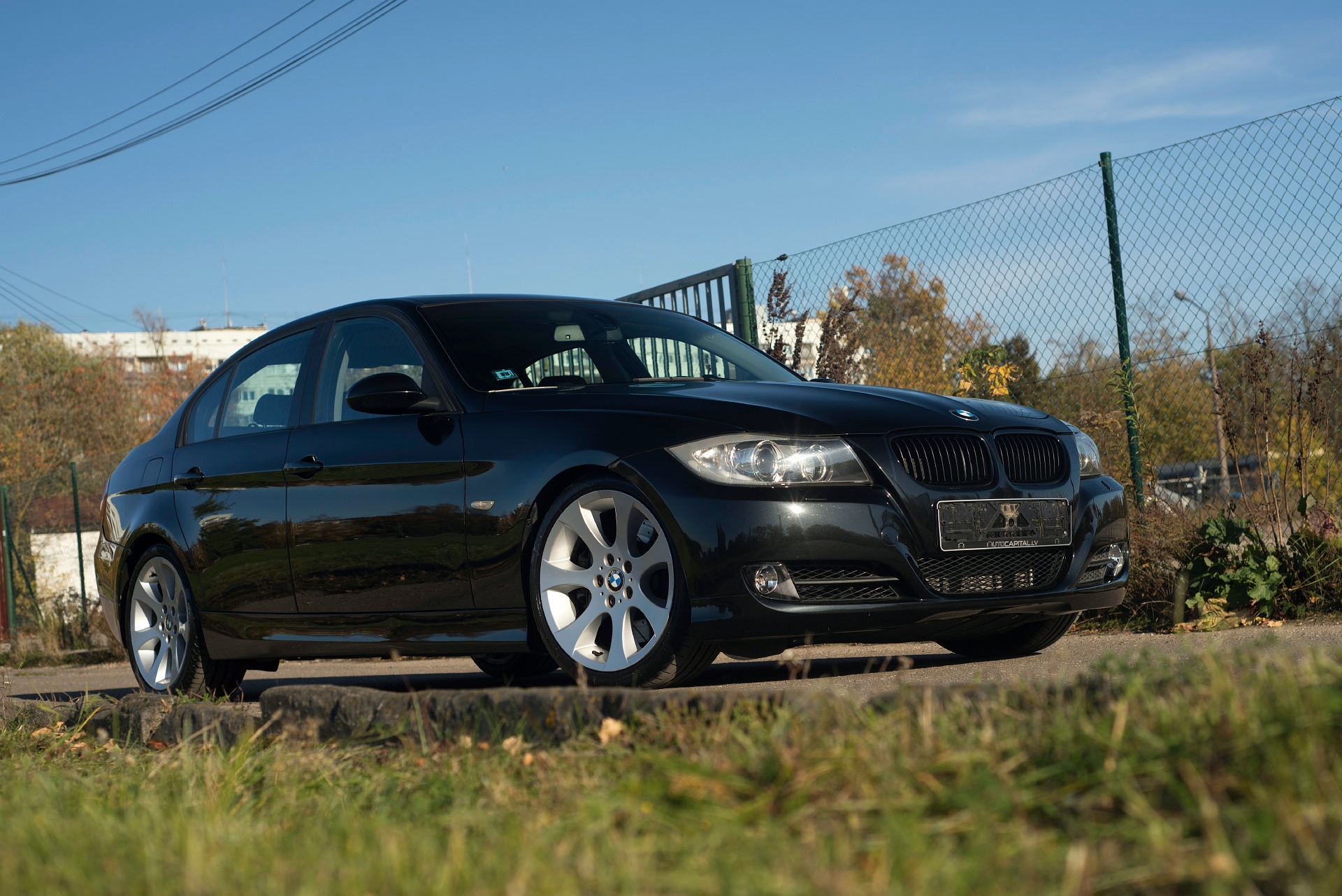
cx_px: 671
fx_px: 1865
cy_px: 448
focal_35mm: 50
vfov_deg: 27.0
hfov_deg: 39.6
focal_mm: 50
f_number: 5.6
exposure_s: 1/500
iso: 125
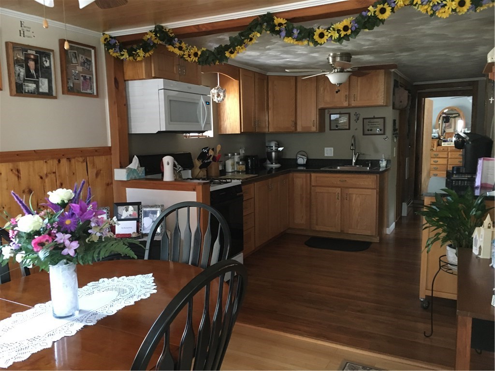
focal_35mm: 29
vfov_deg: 48.2
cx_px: 248
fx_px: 415
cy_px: 186
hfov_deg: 61.7
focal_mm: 4.15
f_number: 2.2
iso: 200
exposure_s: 1/15
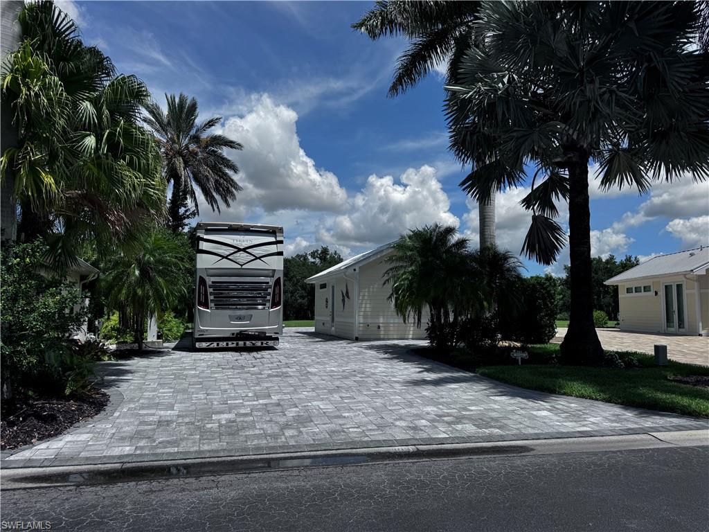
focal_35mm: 24
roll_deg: -0.3
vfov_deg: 56.8
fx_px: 492
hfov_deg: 71.6
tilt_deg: +4.5
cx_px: 354
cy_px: 266
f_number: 1.78
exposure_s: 1/7937
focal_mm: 6.76
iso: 80
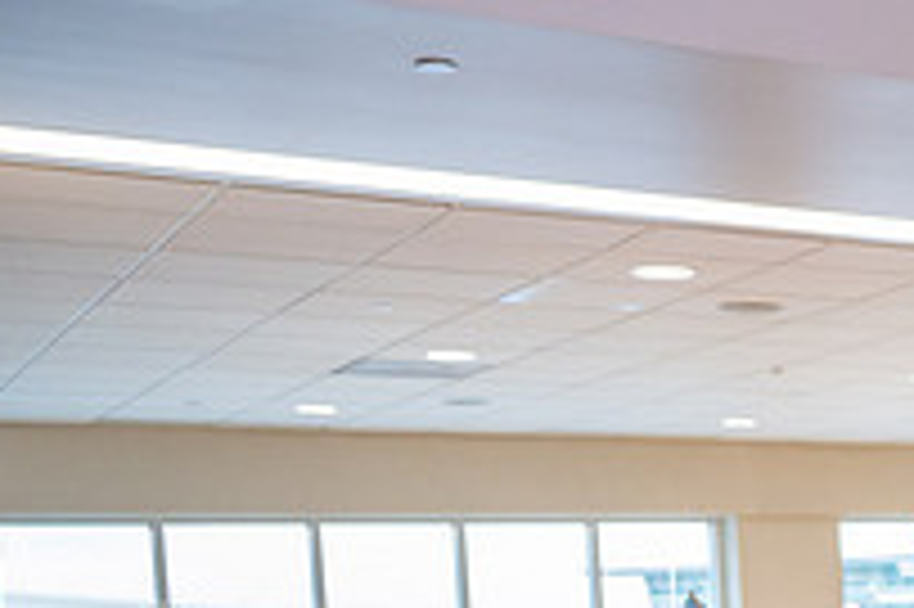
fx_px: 2029
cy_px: 797
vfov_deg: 16.1
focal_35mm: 80
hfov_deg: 22.4
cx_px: 1229
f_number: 4.5
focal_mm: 28
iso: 1250
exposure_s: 1/60
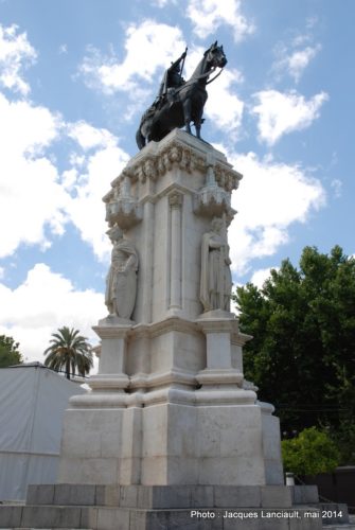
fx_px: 398
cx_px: 178
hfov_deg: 48.1
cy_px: 265
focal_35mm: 27
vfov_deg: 67.3
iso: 100
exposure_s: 1/200
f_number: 7.1
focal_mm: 18
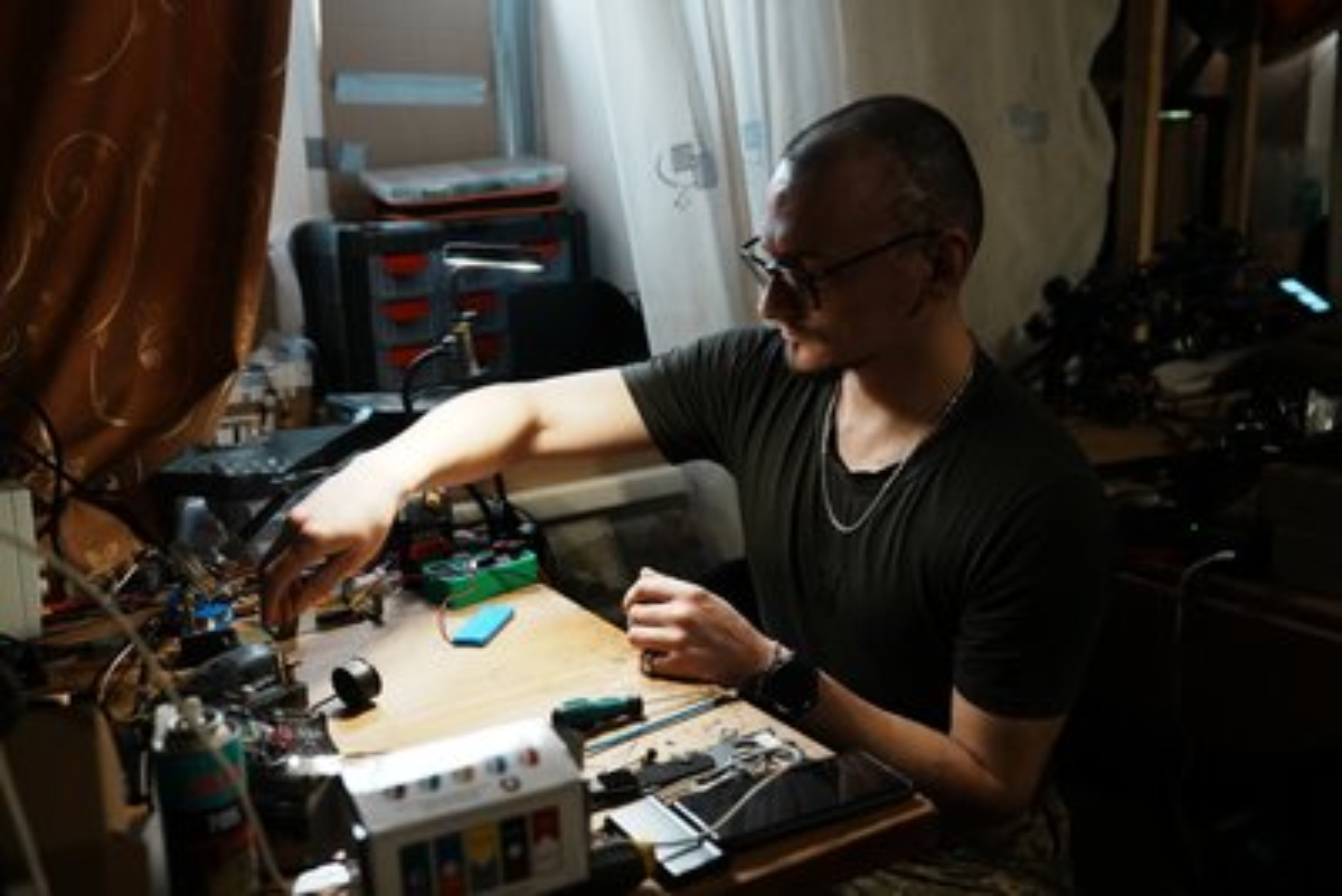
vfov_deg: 36.9
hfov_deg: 53.1
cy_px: 448
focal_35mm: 36
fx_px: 1342
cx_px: 671
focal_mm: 36
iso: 2500
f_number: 2.8
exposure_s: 1/125
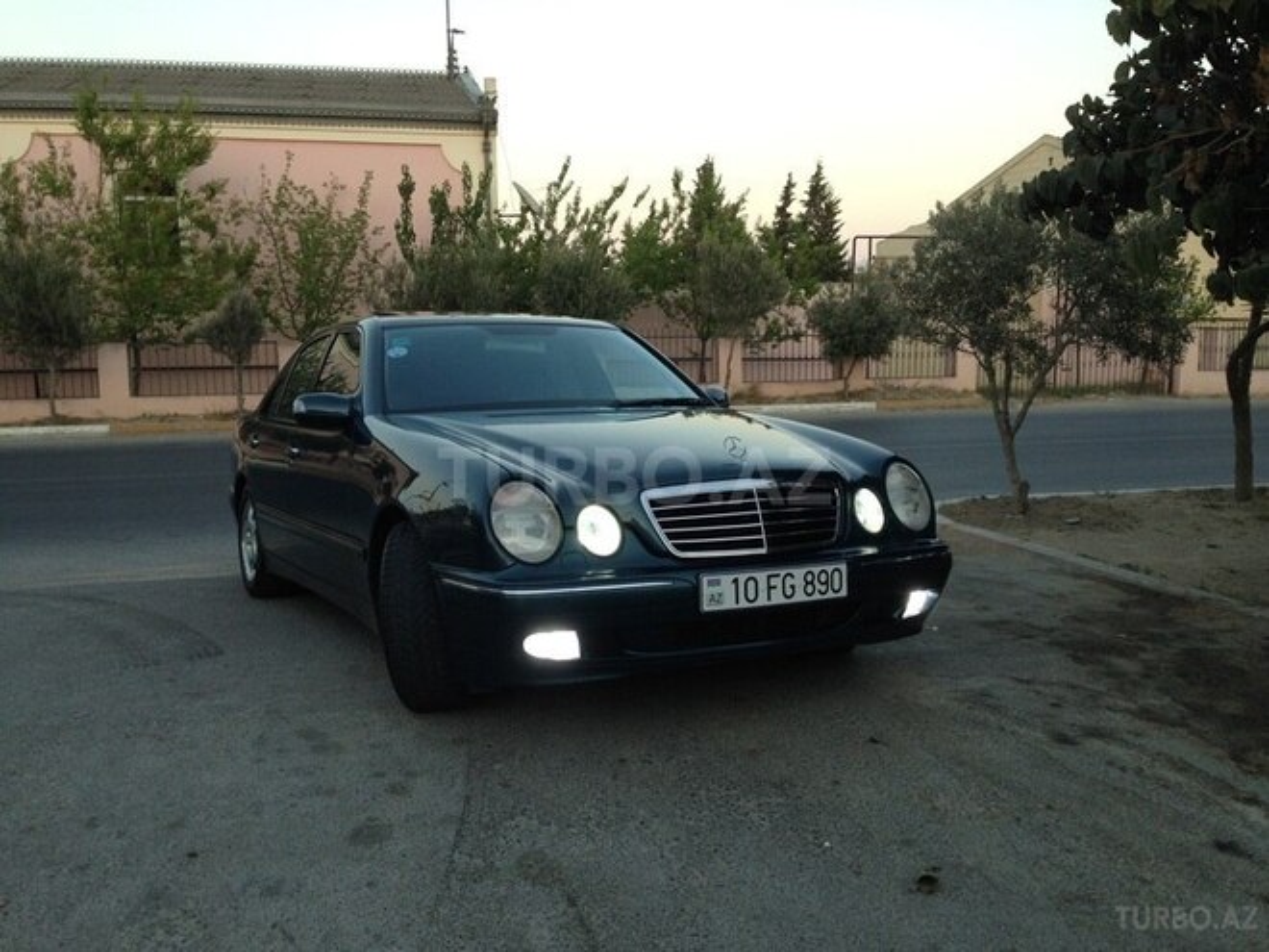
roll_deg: +0.7
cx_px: 634
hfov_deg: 55.4
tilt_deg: -7.8
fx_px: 1210
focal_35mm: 33
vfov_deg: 42.9
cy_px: 476
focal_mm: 4.12
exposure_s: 1/60
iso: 50
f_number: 2.4
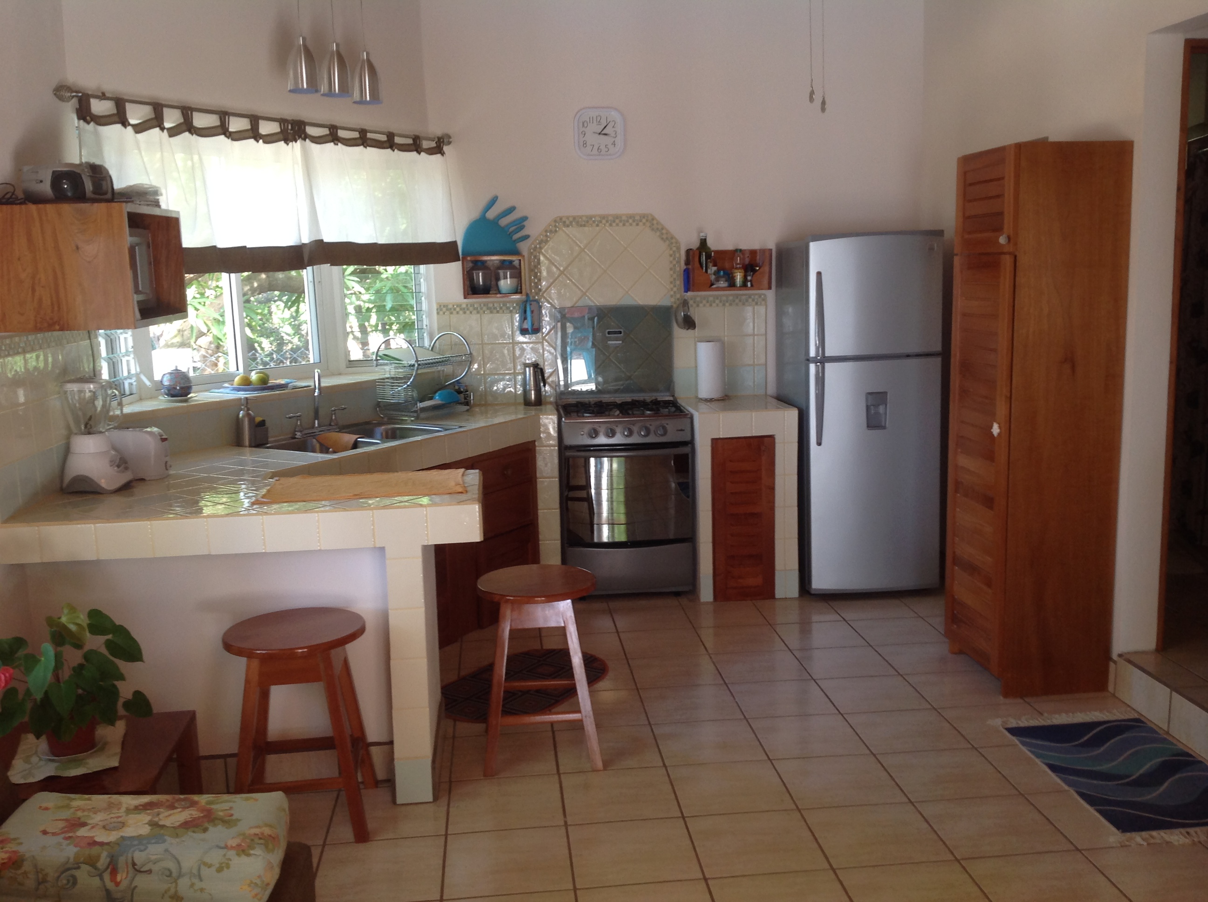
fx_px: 1220
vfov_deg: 40.6
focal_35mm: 35
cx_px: 604
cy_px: 451
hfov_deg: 52.7
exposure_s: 1/15
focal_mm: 4.28
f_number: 2.4
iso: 50
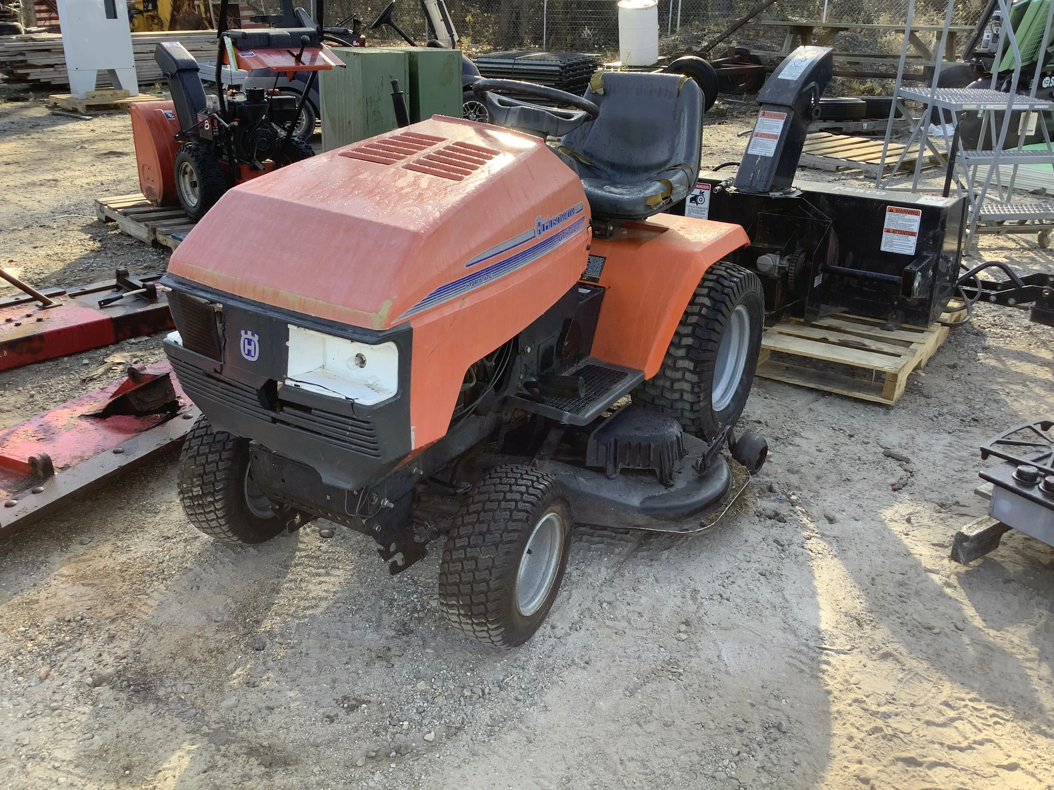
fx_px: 944
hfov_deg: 58.4
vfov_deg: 45.4
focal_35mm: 31
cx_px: 527
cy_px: 395
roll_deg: +0.4
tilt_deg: -22.4
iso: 25
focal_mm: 3.3
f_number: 2.4
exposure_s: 1/177
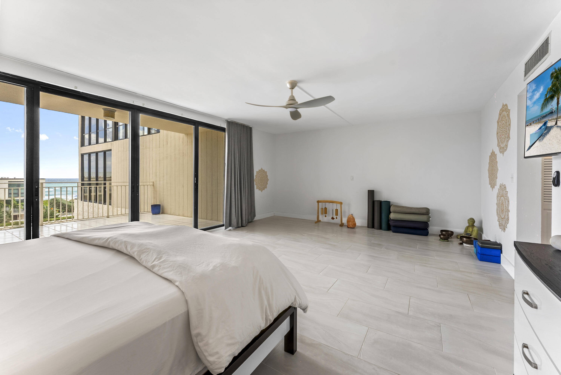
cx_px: 280
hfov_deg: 104.2
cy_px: 188
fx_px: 218
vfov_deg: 81.3
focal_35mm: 14
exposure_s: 1/6
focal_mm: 14
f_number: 9
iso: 640
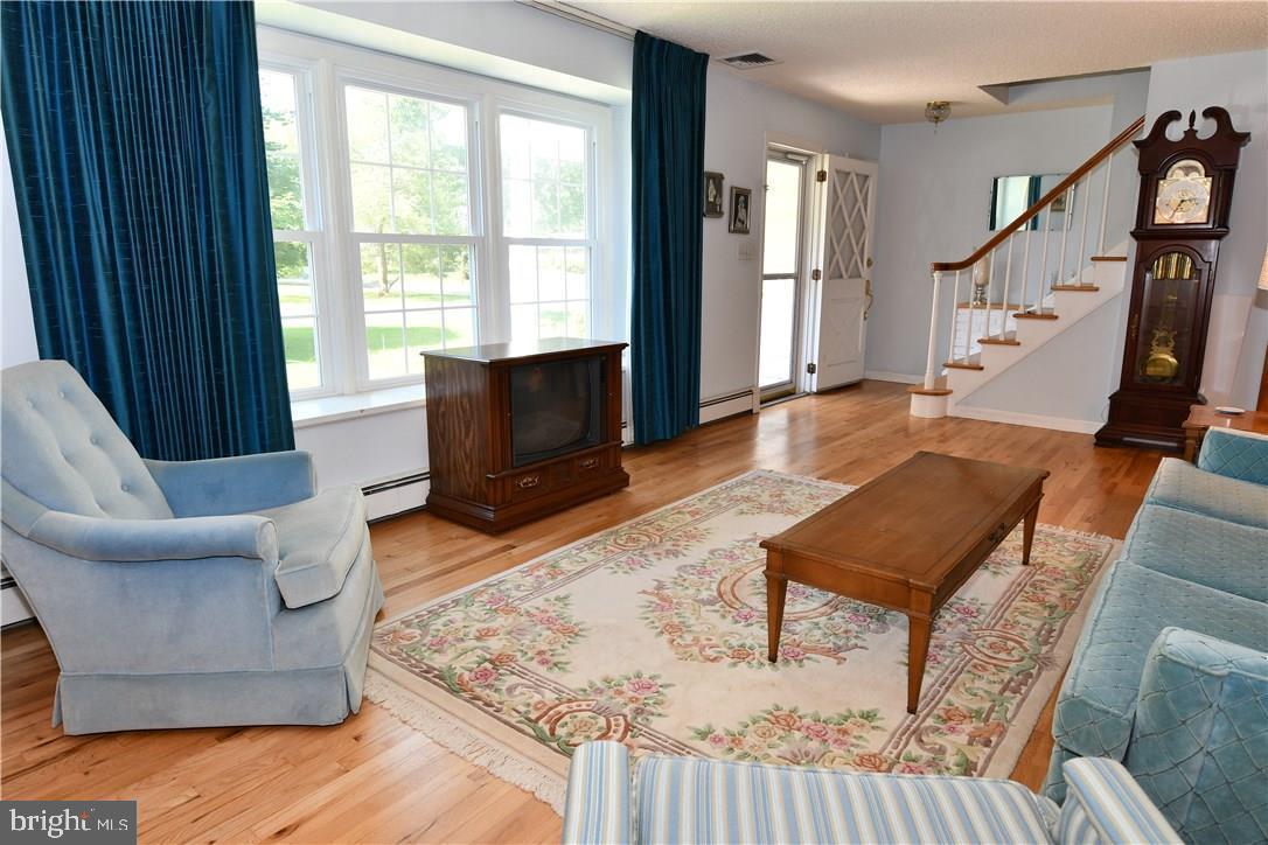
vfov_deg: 59.5
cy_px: 422
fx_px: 740
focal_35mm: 21
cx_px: 634
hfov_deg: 81.2
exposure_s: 1/60
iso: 220
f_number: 4
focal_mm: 14
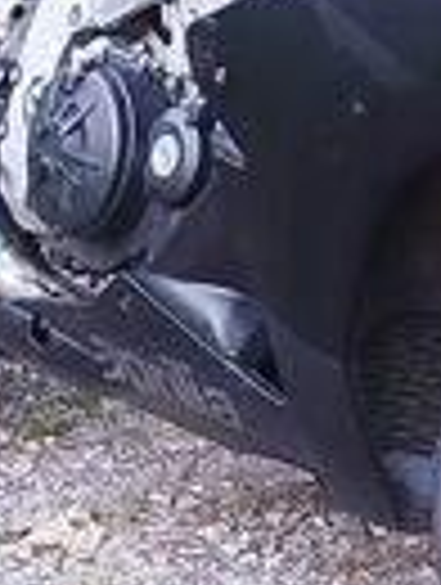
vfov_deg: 8.3
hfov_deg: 6.3
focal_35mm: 236
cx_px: 369
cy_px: 9
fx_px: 3996
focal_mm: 5.31
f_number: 1.7
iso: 200
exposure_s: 1/50
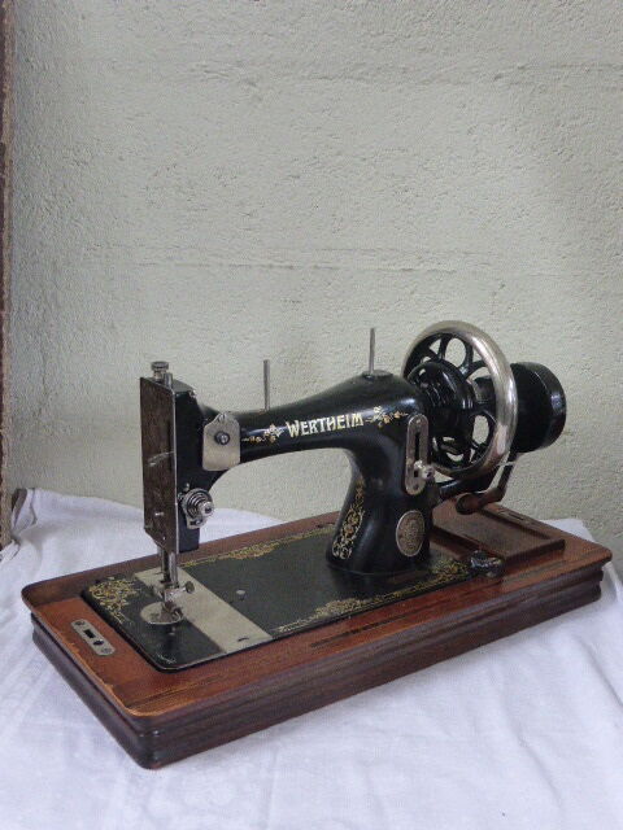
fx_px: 960
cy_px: 415
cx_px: 312
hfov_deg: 36.0
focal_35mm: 40
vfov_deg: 46.8
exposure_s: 1/80
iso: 800
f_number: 3.9
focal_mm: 6.9
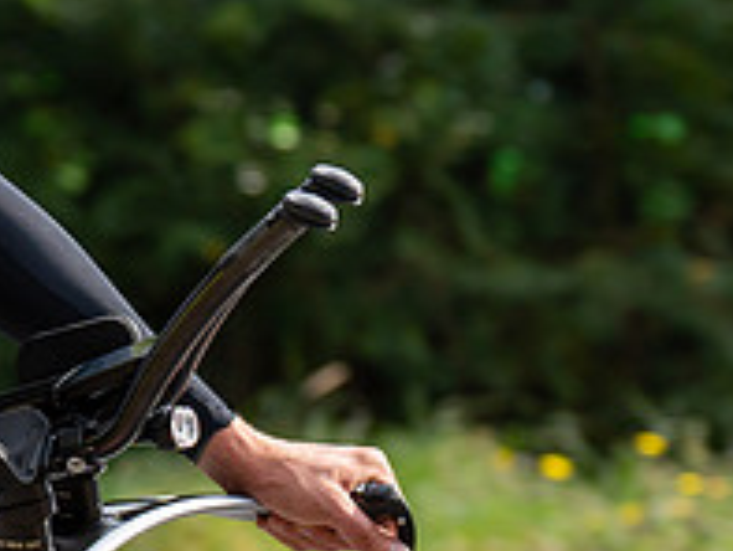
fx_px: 9852
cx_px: -559
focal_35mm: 465
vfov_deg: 3.2
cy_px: 233
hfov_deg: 4.2
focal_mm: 84
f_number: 4
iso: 125
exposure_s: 1/1000
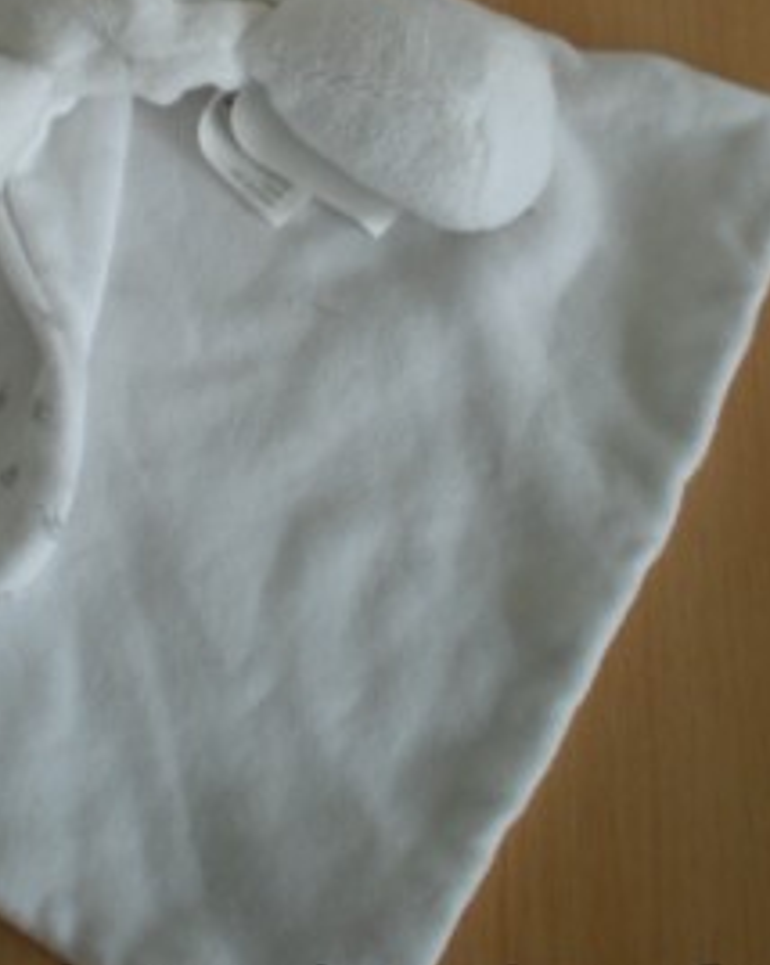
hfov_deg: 21.1
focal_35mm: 72
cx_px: 212
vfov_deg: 25.8
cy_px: 144
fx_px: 2053
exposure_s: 1/15
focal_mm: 6.3
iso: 200
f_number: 3.1
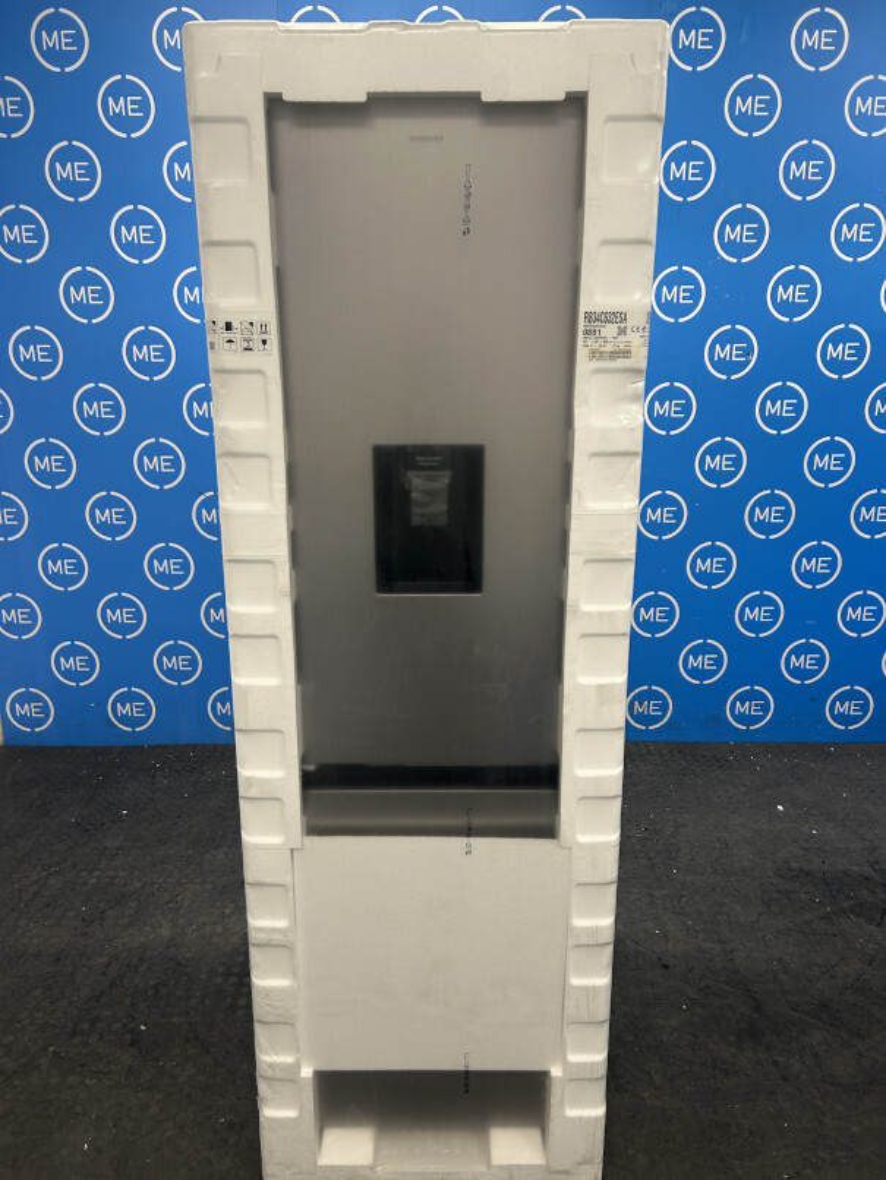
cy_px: 590
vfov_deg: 67.3
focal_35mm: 26
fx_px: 887
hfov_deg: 53.1
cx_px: 443
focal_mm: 5.7
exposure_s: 1/100
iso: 100
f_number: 1.5
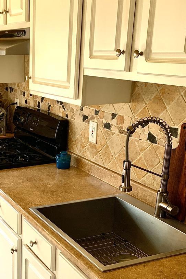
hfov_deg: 25.5
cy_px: 186
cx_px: 11
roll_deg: -0.2
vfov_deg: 38.4
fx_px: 395
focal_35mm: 51
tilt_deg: -18.2
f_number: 1.8
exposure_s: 1/121
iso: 100
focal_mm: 4.25
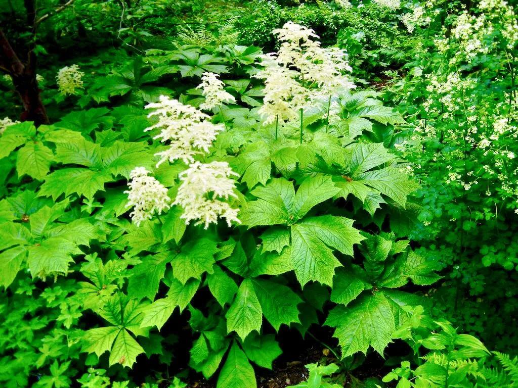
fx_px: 449
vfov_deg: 46.8
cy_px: 194
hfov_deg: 60.0
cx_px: 259
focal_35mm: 30
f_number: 3.5
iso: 160
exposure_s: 1/307
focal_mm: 5.4
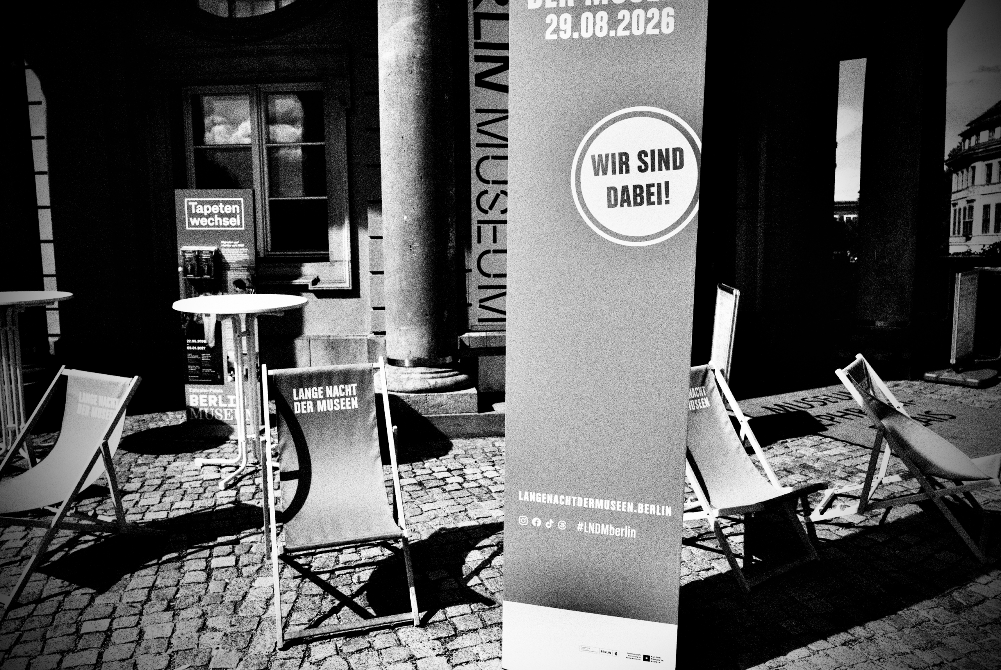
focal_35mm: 28
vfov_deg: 46.5
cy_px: 335
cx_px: 500
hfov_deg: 65.4
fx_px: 779
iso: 200
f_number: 5
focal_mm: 28
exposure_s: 1/500
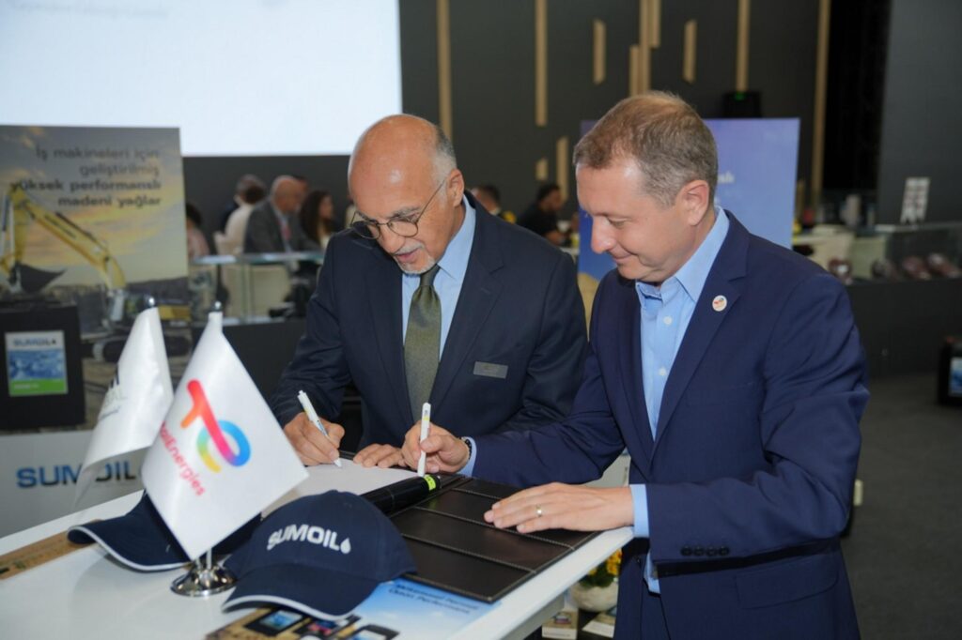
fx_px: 1015
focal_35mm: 38
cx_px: 481
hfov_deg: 50.7
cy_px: 320
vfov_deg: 35.0
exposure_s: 1/160
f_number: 2.8
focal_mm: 38
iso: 100
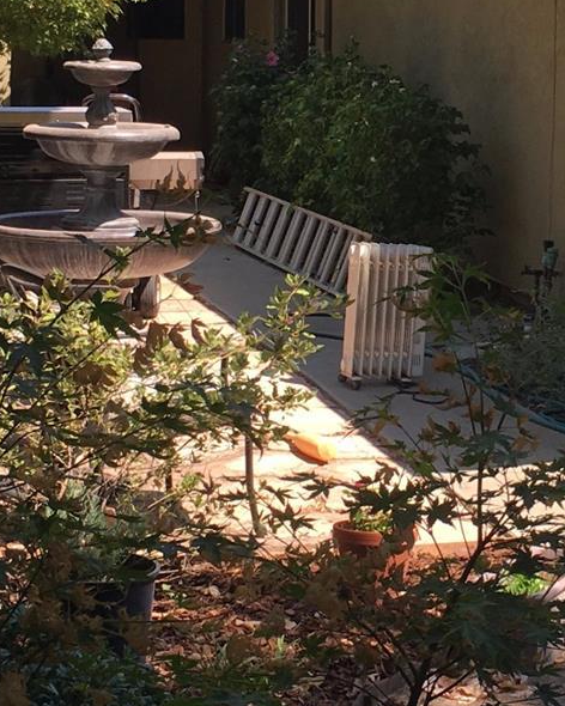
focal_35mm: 96
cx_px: 468
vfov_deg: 19.9
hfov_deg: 15.9
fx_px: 2007
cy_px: 266
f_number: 2.2
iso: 25
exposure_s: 1/635
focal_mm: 4.15
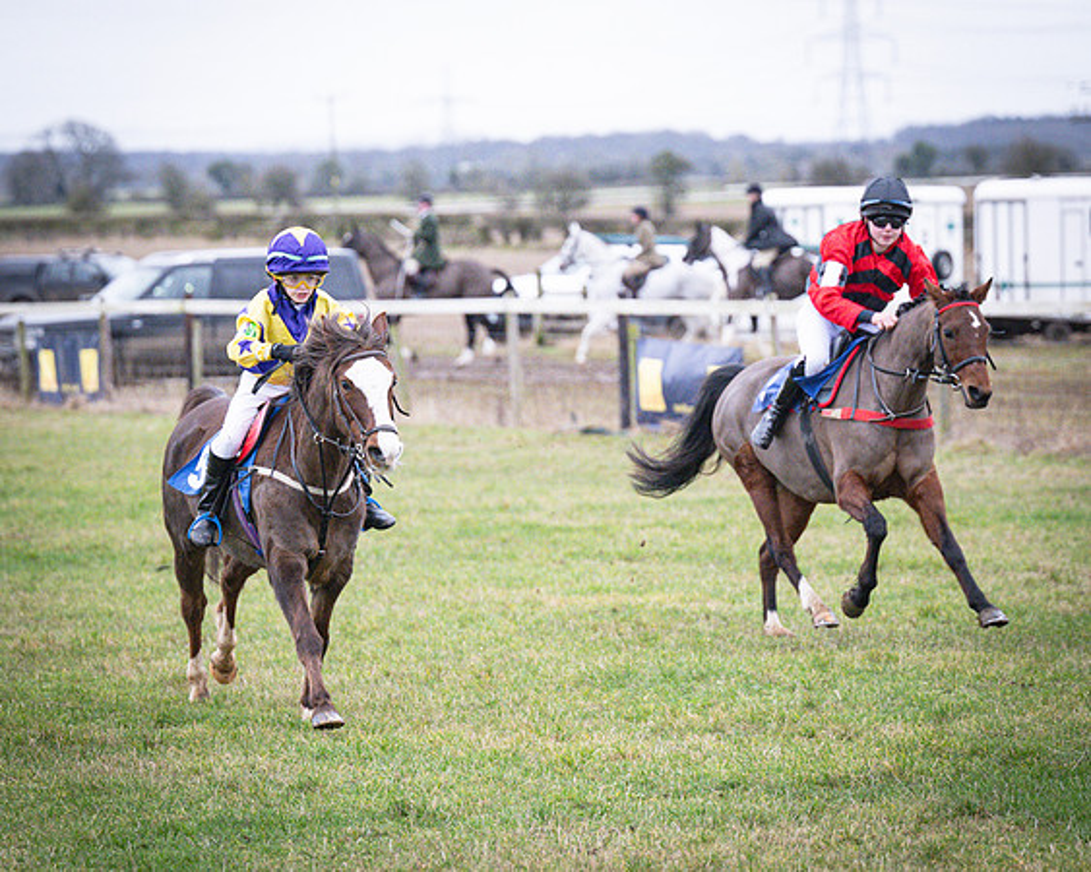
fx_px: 6318
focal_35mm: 196
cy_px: 448
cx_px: 478
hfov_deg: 9.9
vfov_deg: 7.9
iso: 1600
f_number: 2.8
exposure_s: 1/1000
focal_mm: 102
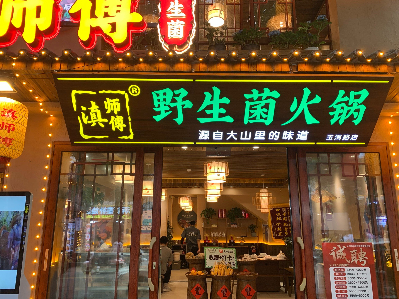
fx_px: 311
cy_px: 153
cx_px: 200
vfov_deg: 51.4
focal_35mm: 27
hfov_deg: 65.3
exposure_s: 1/93
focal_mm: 4.25
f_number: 1.8
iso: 100
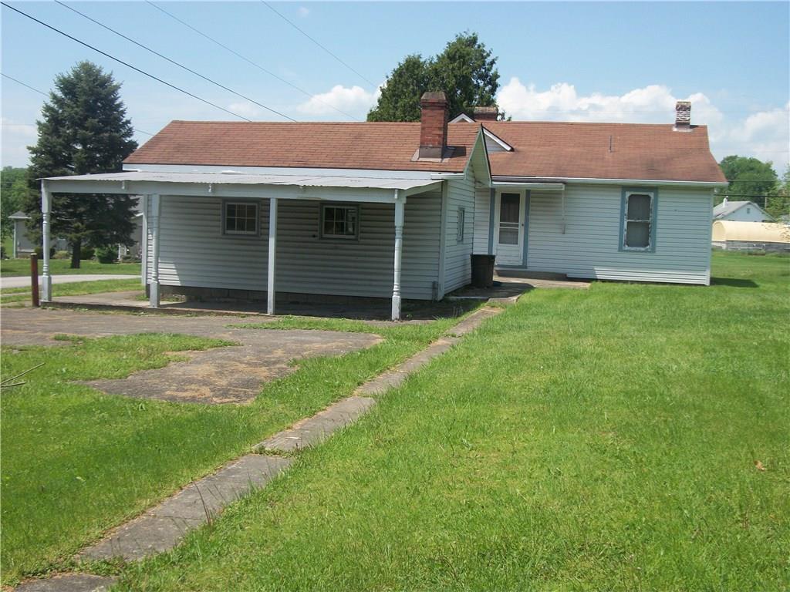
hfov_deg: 46.8
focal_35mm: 40
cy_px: 296
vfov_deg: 36.0
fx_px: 913
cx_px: 395
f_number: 9.9
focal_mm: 7.1
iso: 80
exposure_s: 1/160
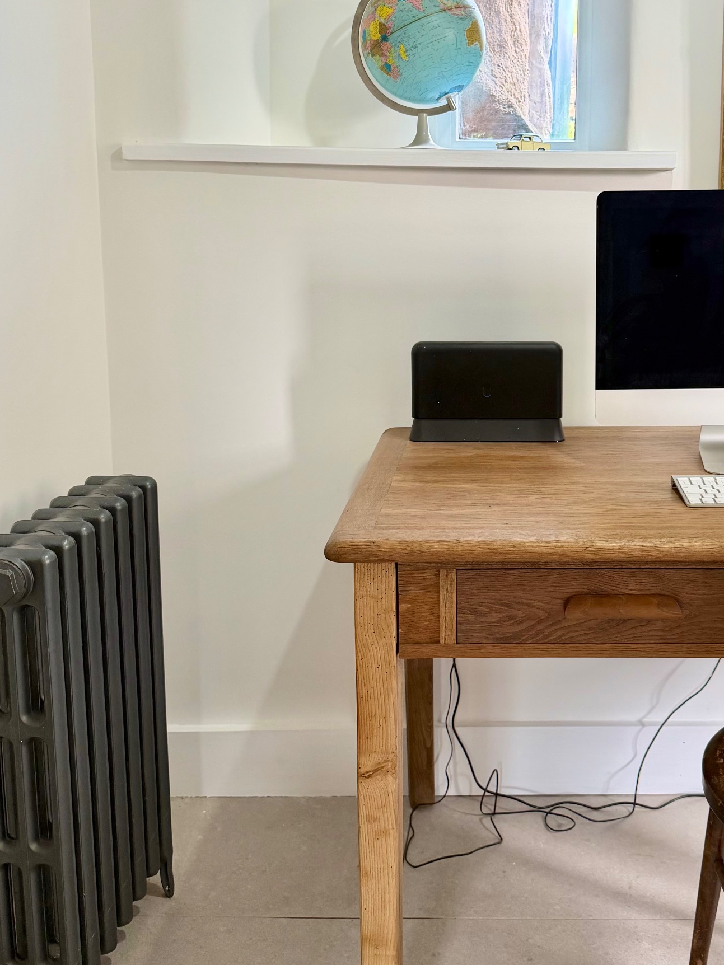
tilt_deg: -8.6
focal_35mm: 38
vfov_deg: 48.6
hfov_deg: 37.1
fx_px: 1060
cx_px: 512
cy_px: 378
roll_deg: +0.6
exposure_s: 1/100
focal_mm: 6.76
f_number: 1.78
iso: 200
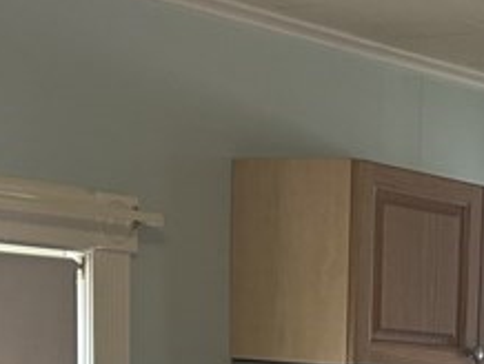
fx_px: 1708
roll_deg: -2.9
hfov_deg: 15.2
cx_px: 662
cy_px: 639
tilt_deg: -9.7
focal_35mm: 122
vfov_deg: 11.4
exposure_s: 1/120
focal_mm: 5.7
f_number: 1.5
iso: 80
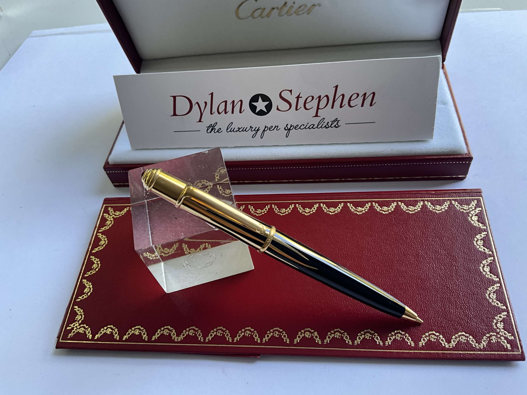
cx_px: 264
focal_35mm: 29
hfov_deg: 61.7
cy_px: 198
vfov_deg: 48.2
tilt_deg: -50.0
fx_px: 442
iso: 64
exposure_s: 1/91
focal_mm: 3
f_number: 1.8
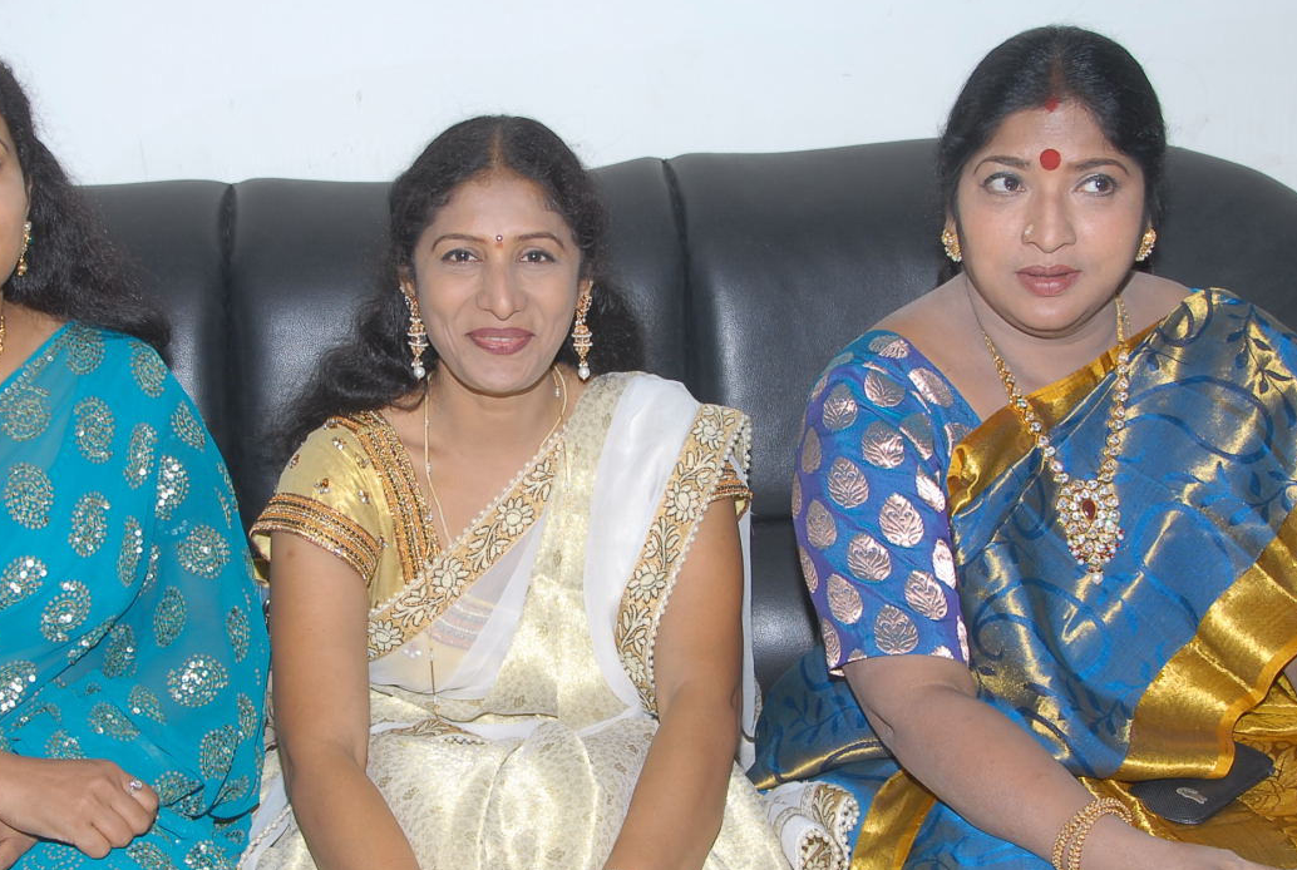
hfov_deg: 30.8
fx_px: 2347
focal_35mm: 65
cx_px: 543
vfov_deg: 21.0
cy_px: 527
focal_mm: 28
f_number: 5.6
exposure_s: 1/125
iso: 200
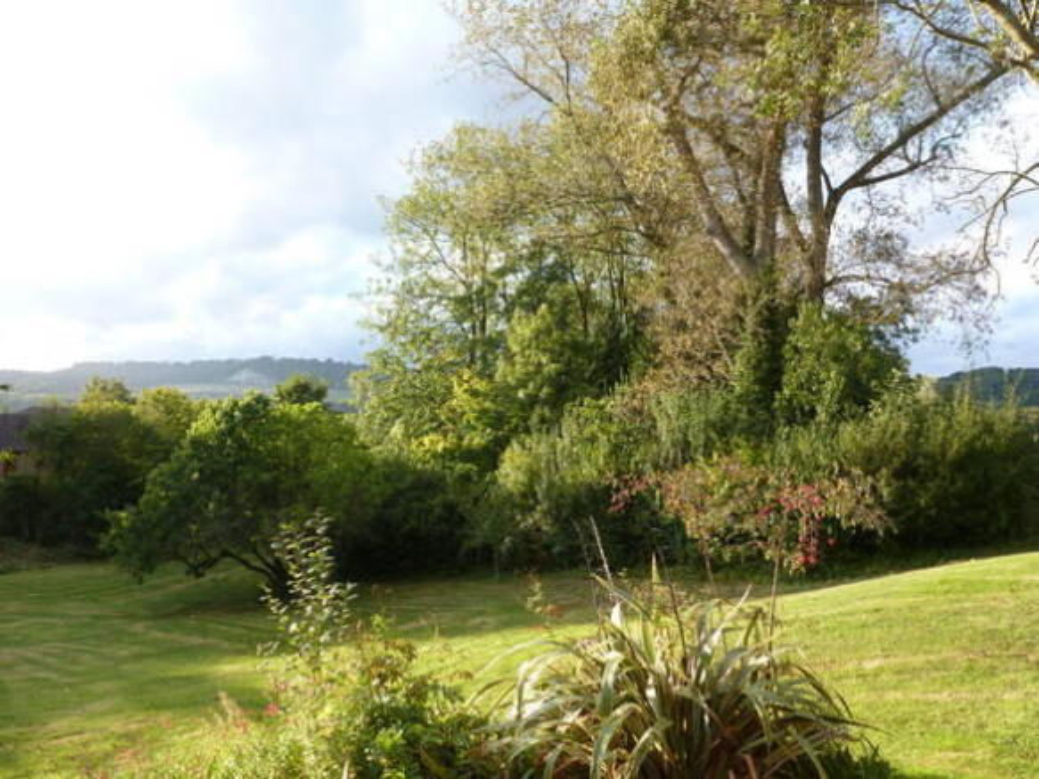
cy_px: 390
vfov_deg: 56.8
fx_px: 720
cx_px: 520
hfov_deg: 71.6
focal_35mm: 24
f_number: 3.5
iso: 100
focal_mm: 4.3
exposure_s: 1/100
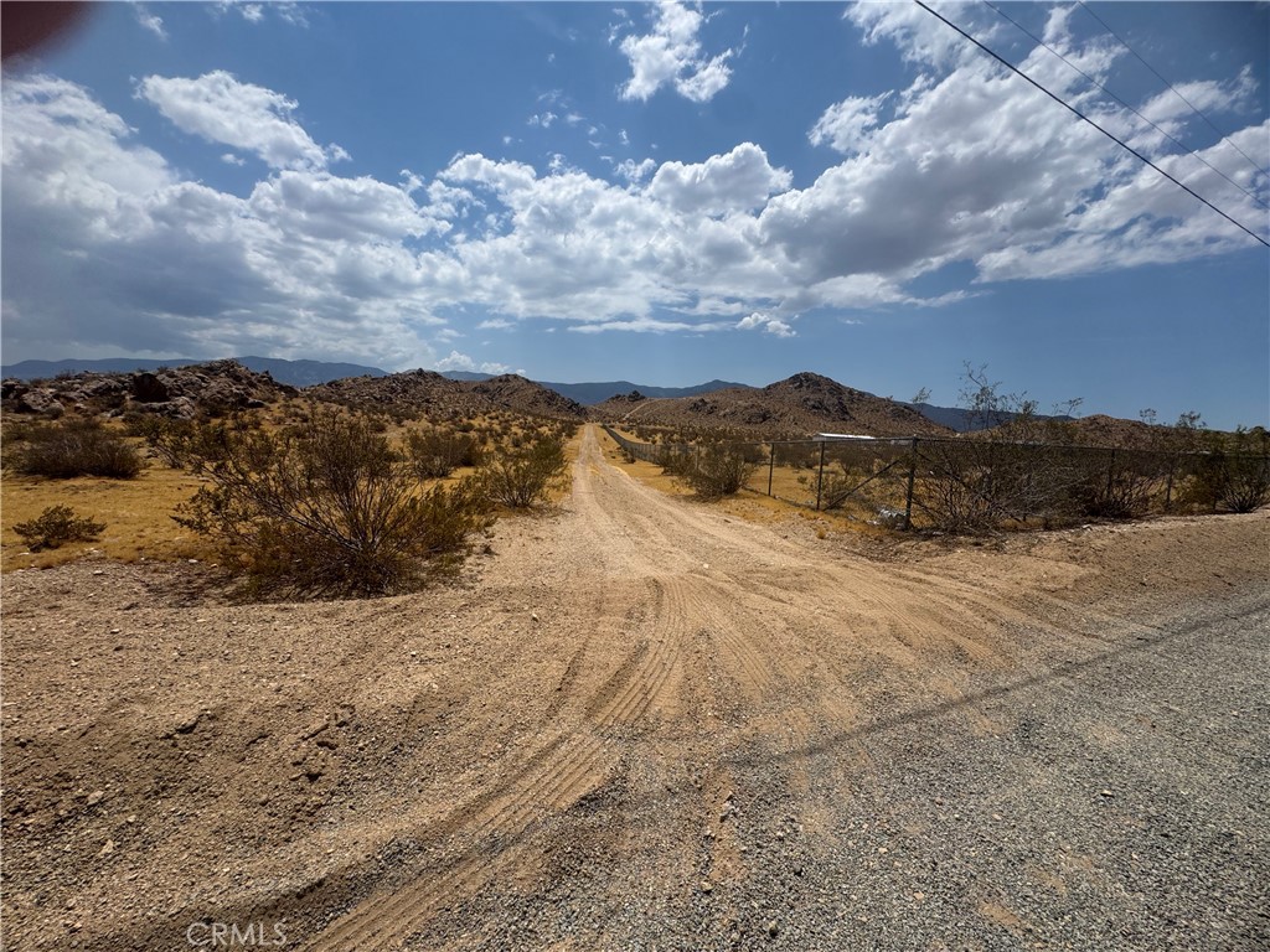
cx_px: 635
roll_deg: -4.4
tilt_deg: -5.2
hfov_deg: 102.1
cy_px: 476
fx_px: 514
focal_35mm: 14
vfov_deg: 85.7
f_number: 2.2
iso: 40
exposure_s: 1/3906
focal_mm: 2.22
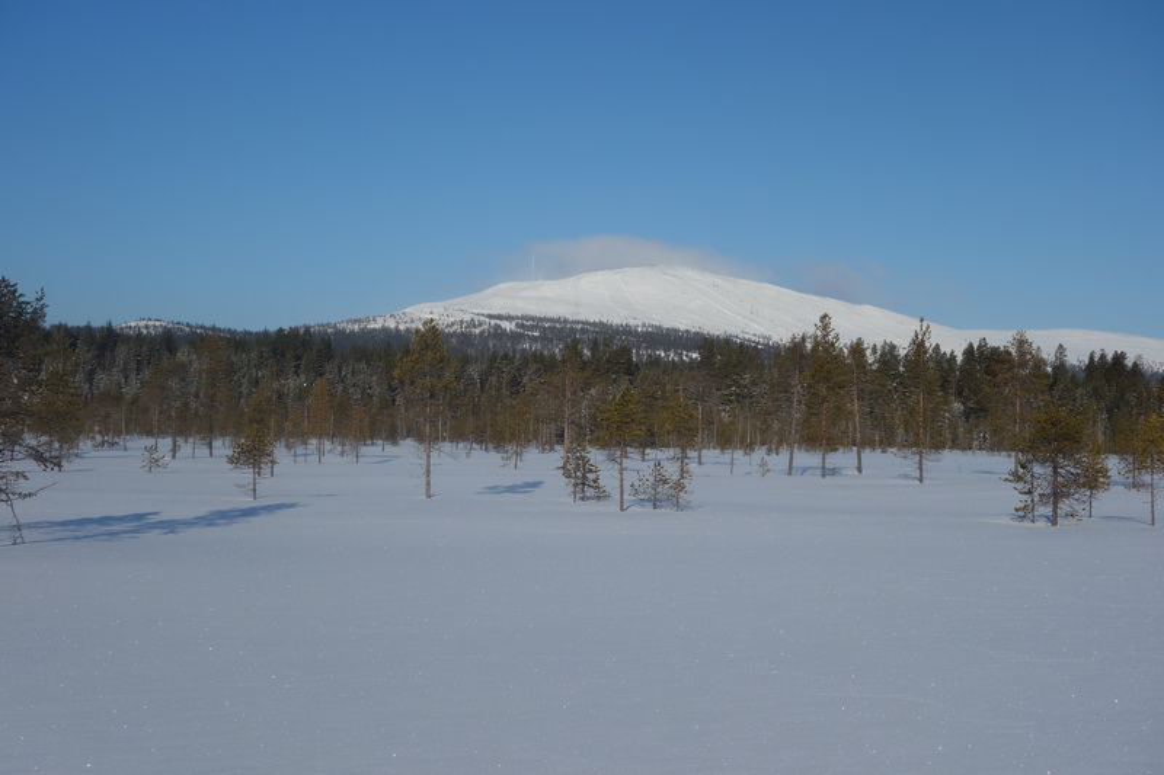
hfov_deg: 36.9
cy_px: 388
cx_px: 582
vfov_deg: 25.0
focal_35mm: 54
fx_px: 1746
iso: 125
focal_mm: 19.98
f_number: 7.1
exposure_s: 1/800
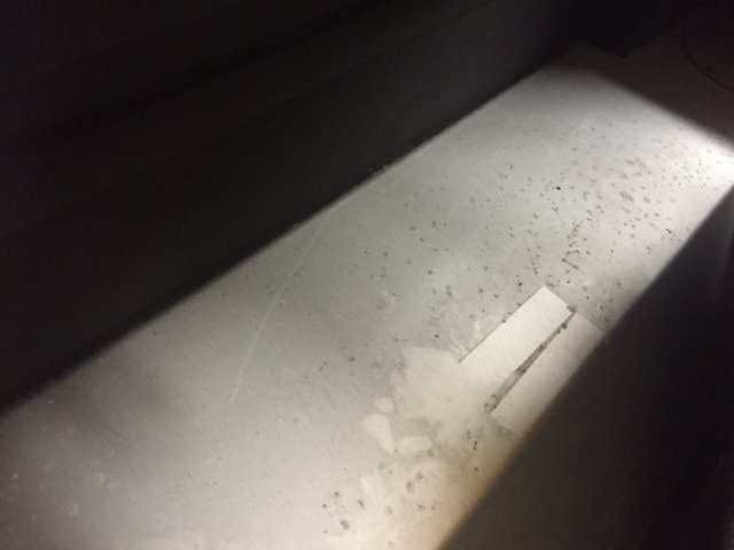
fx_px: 615
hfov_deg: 61.7
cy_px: 275
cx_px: 367
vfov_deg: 48.2
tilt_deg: -53.0
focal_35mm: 29
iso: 320
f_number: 2.2
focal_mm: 4.15
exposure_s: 1/17
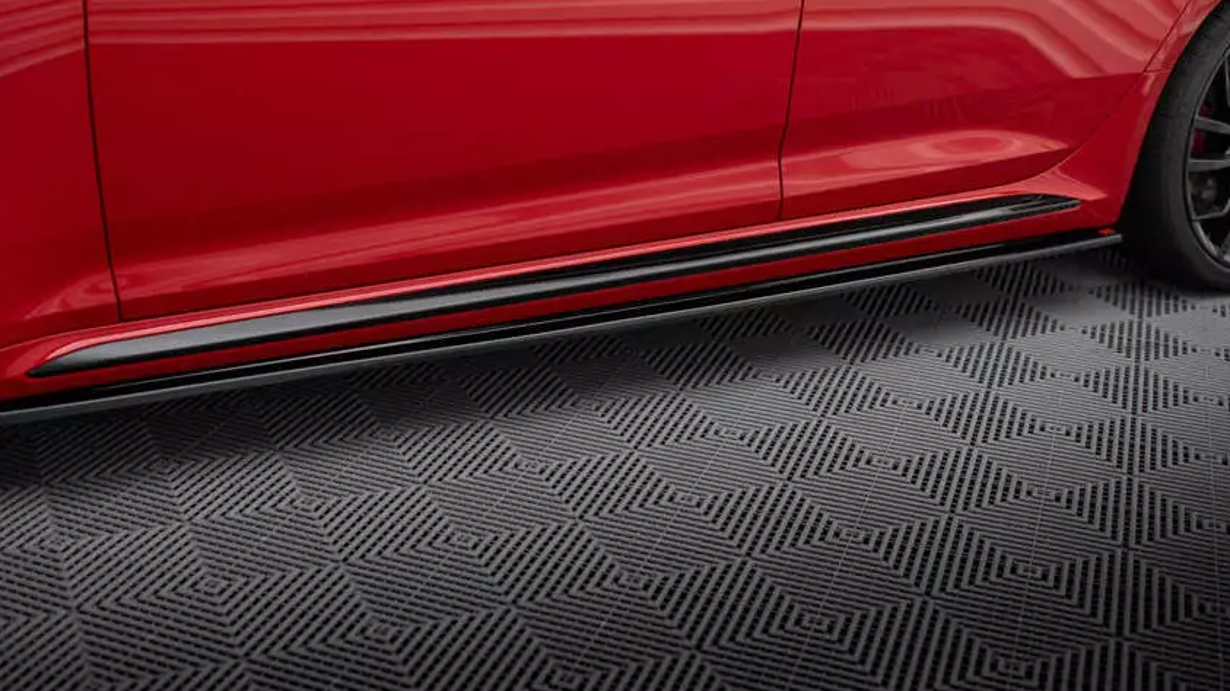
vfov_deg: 25.3
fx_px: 1533
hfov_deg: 43.7
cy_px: 255
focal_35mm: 47
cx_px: 561
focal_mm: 35
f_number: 2.5
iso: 640
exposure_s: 1/160
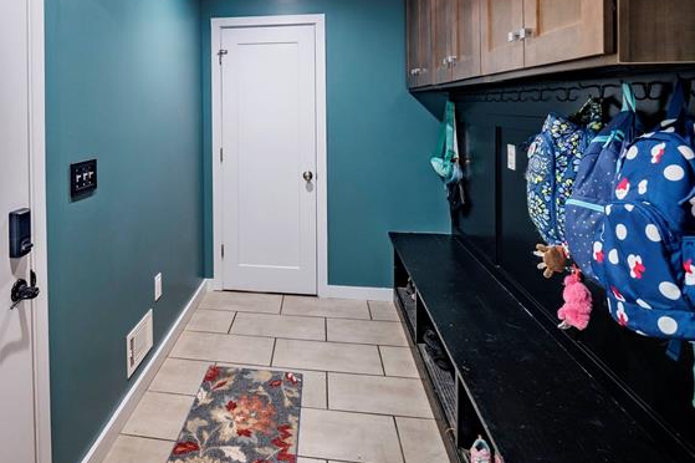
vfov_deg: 54.2
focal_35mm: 22
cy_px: 108
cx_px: 237
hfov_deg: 76.4
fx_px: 424
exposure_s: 1/10
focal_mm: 12
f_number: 4.5
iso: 200
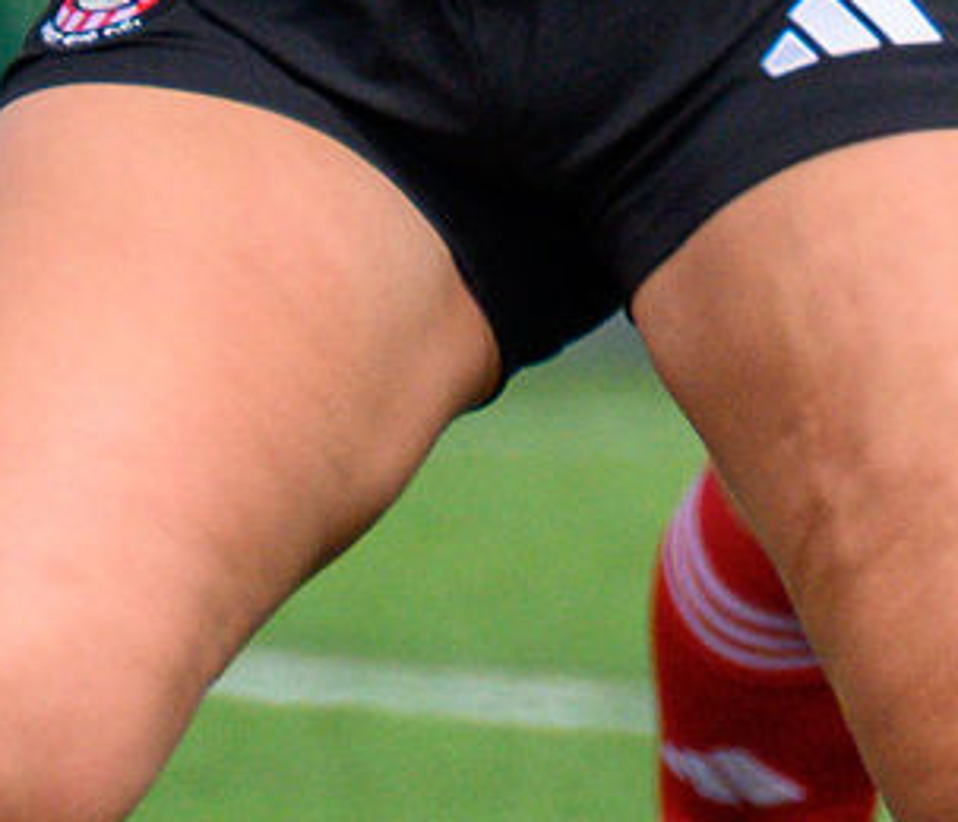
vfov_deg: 0.4
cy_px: -712
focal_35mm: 4043
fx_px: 117950
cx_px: 1919
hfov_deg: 0.5
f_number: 5.6
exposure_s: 1/1600
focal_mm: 400
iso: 720
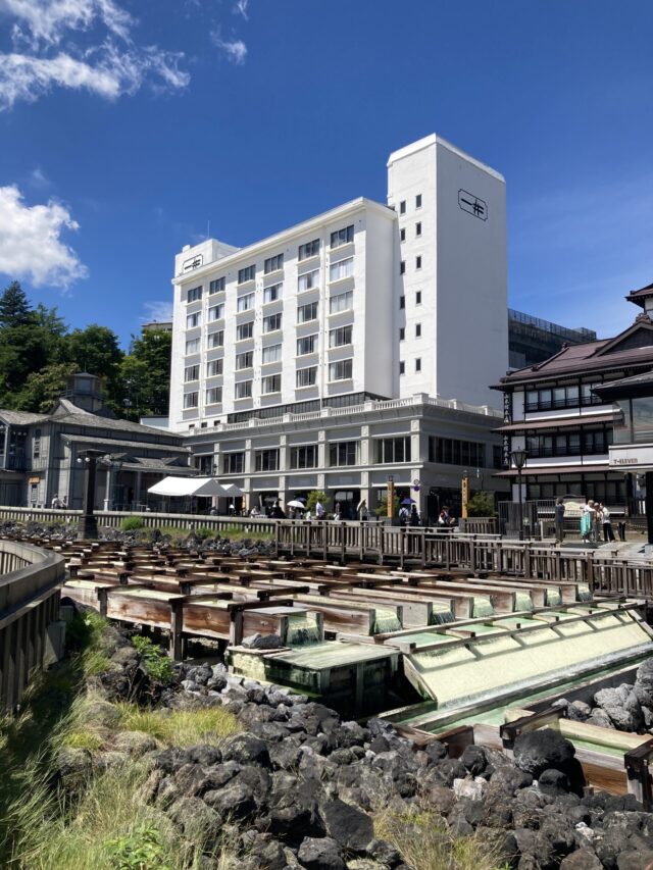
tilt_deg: +8.2
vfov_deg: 63.4
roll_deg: +0.3
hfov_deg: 49.8
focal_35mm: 28
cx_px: 326
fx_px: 704
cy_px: 435
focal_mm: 3.99
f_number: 1.8
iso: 20
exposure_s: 1/2525
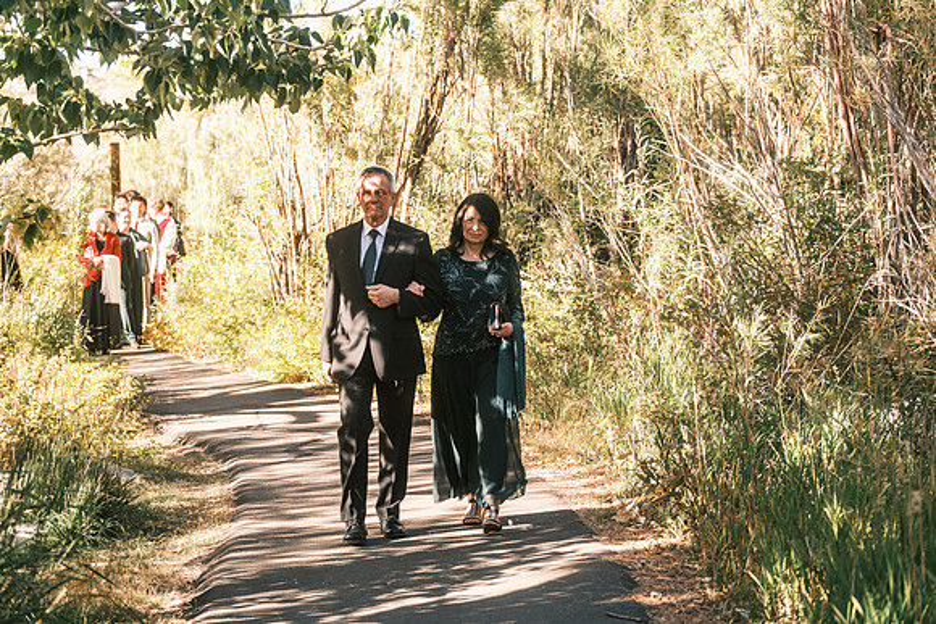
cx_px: 468
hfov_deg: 24.2
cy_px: 312
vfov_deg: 16.3
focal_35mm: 84
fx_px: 2184
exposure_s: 1/680
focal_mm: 56.3
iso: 200
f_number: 2.8
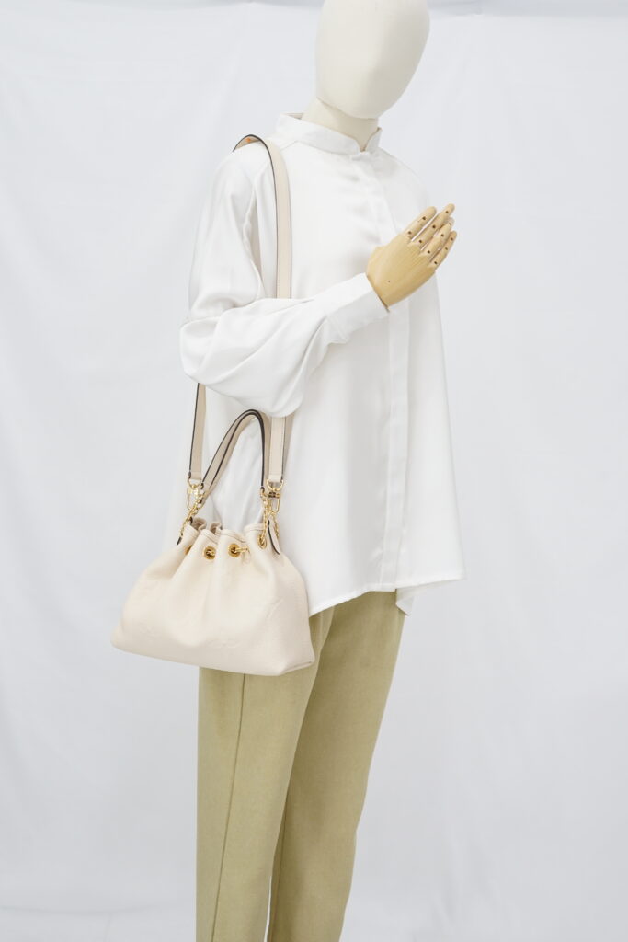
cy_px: 471
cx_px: 314
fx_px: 1308
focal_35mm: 50
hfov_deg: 27.0
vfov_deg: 39.6
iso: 640
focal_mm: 50
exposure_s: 1/10
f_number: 6.3
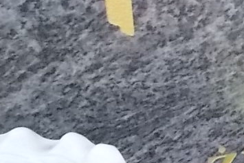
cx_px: 500
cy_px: -41
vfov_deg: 11.0
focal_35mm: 122
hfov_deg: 14.0
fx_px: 826
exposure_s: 1/160
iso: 400
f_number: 8
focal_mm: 4.6
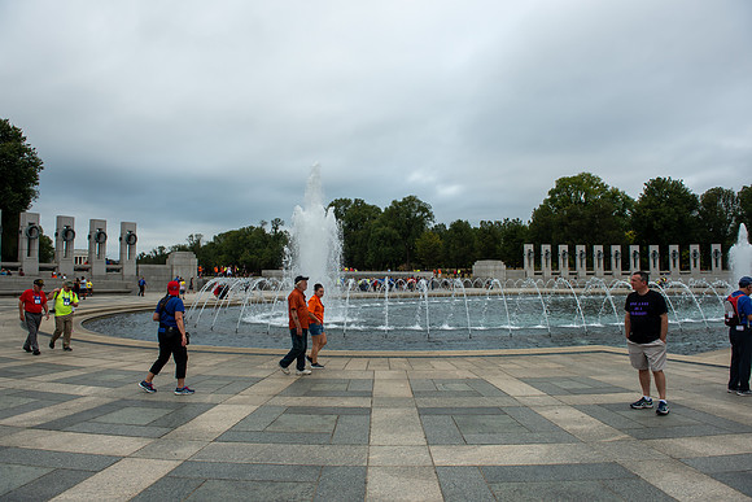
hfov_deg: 73.7
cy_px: 251
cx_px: 376
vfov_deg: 53.2
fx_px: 501
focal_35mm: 24
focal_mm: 24
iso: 200
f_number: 7.1
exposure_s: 1/500
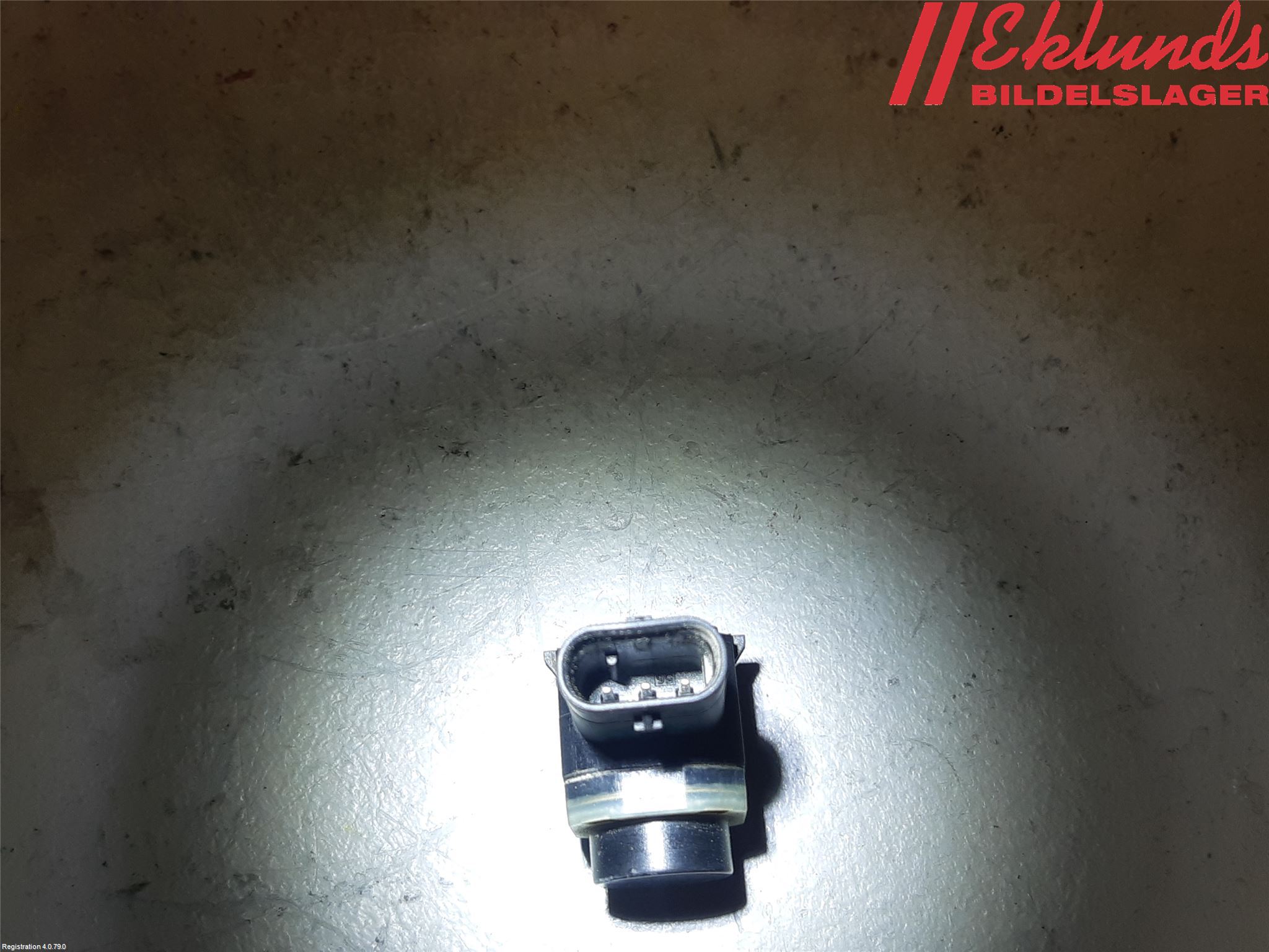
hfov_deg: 67.3
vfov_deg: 53.1
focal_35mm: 26
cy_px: 476
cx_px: 634
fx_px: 953
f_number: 1.7
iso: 40
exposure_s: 1/249
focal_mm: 3.93
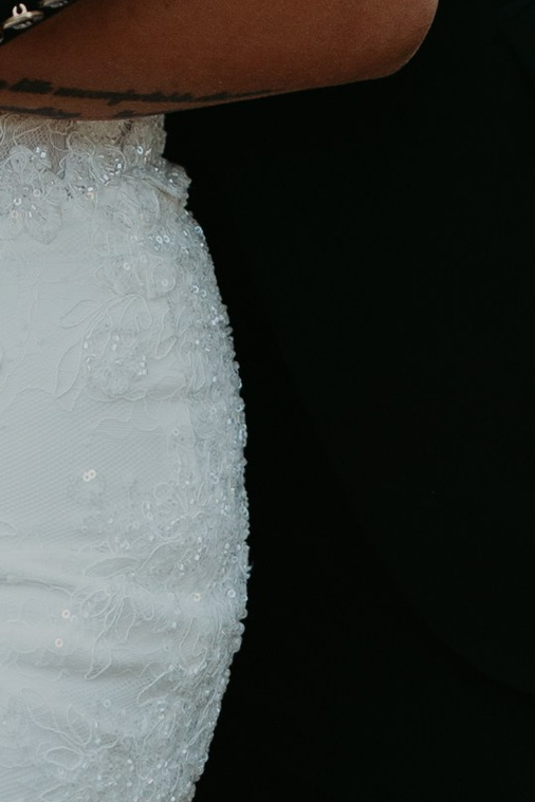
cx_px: -18
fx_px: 3945
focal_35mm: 177
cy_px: -1031
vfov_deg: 10.3
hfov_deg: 7.7
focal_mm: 35
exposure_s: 1/1000
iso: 250
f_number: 2
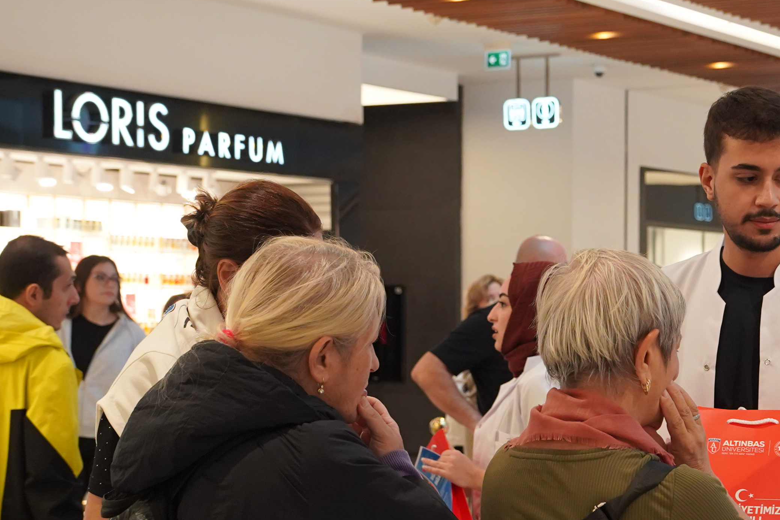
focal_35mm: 91
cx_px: 661
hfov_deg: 22.0
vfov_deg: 15.0
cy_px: 386
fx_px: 1972
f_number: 4
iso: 1600
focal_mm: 32
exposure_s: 1/160
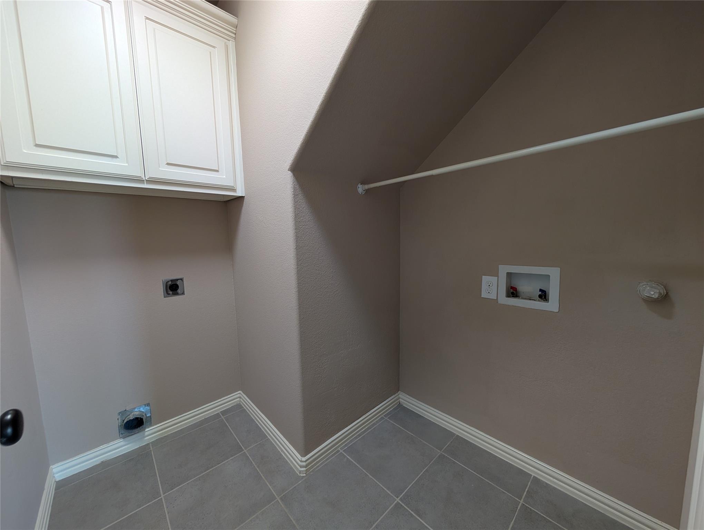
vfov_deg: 94.6
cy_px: 265
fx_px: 244
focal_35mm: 12
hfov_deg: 110.5
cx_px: 352
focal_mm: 2.02
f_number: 1.7
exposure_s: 1/24
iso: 75
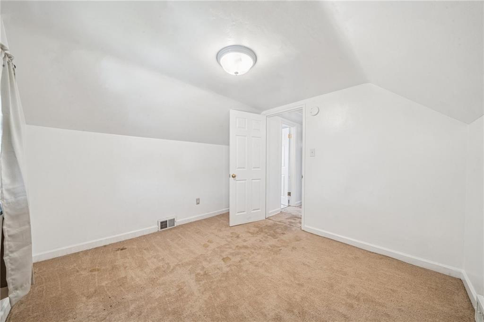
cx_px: 242
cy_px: 161
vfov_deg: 89.9
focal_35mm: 12
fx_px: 161
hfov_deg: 112.7
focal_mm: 12
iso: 50
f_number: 14
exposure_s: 1
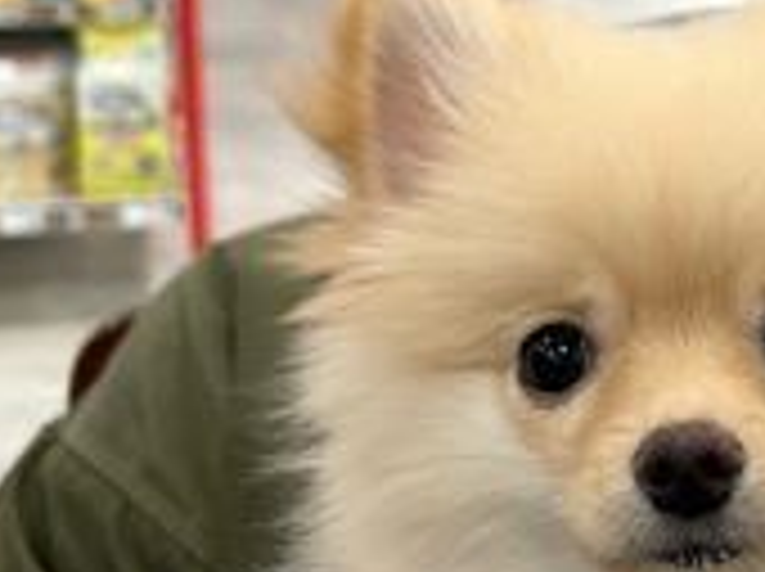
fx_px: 2030
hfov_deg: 20.9
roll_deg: -2.2
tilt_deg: -19.1
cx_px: 688
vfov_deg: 16.0
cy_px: 207
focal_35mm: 92
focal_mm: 5.7
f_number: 1.5
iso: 64
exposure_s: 1/100
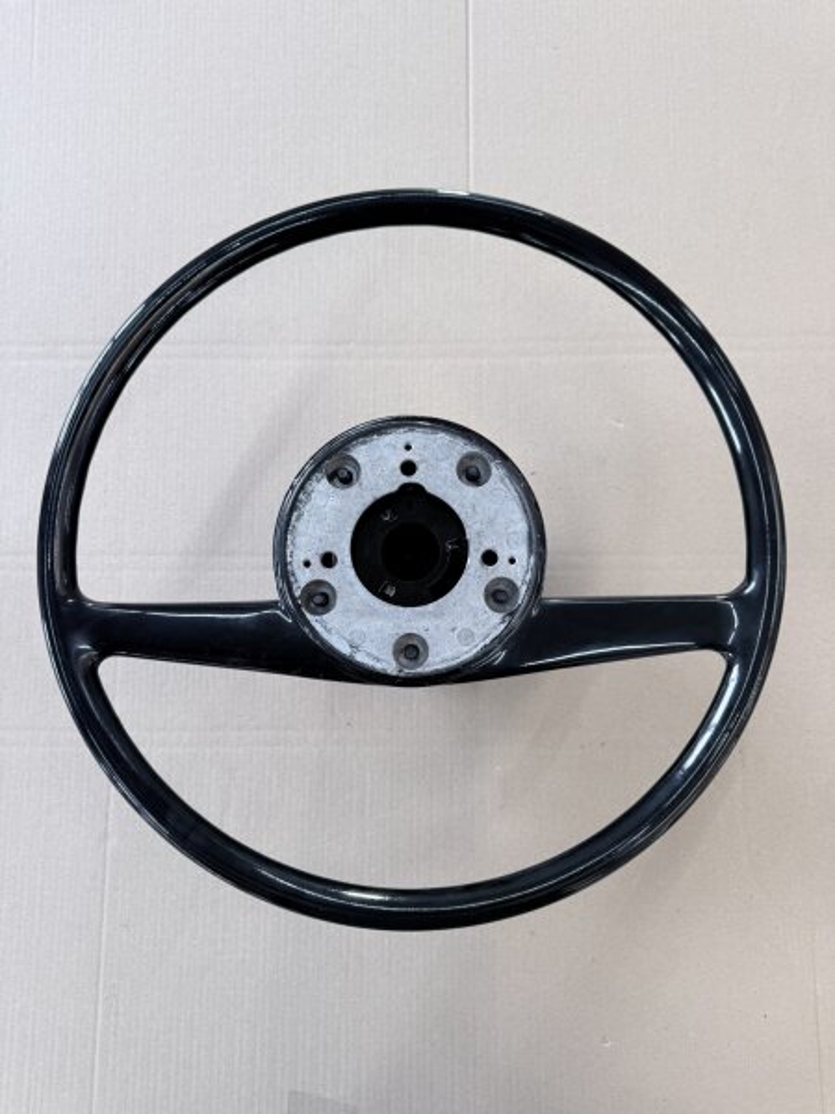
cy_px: 557
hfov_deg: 56.8
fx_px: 772
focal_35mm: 24
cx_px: 418
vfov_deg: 71.6
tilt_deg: -83.3
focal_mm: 6.76
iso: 125
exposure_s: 1/100
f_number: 1.78
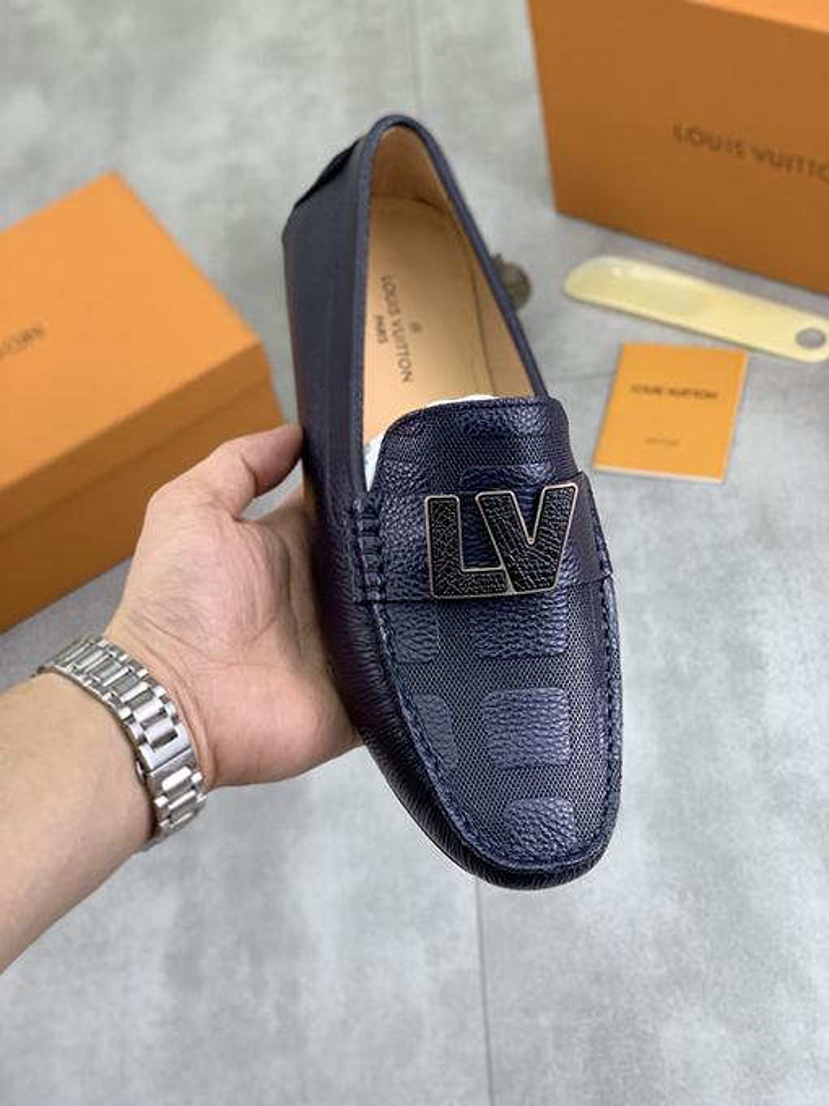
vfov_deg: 36.8
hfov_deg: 28.0
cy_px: 553
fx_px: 1660
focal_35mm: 52
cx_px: 414
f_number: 2.4
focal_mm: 6
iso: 25
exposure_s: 1/100
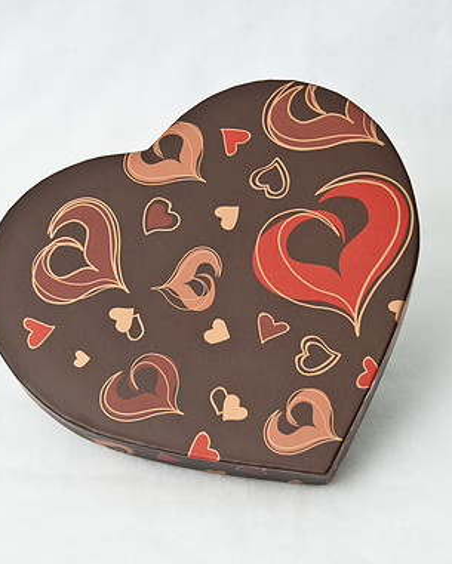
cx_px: 246
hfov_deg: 13.1
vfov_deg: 16.3
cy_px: 282
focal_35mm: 118
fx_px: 1968
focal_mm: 55
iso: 200
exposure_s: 1/13
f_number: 5.6
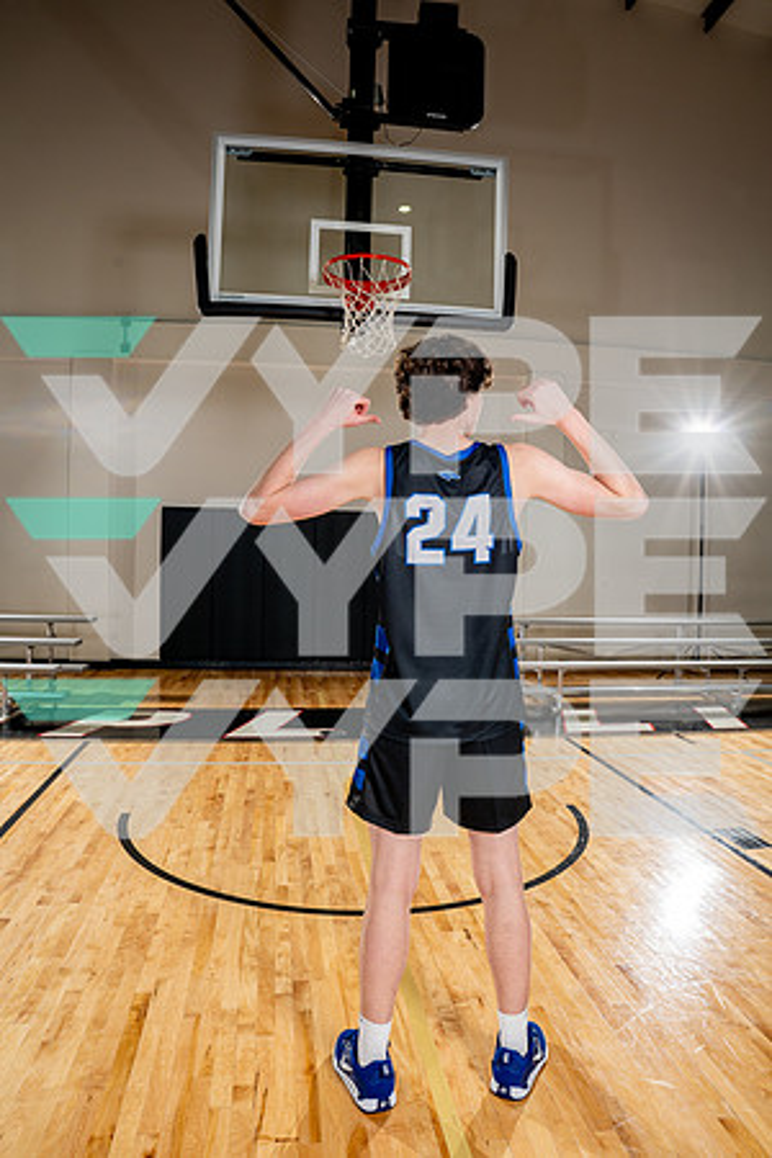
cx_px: 386
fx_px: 772
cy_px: 579
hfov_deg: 53.1
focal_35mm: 24
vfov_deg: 73.7
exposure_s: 1/250
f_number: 8
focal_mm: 24
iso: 250
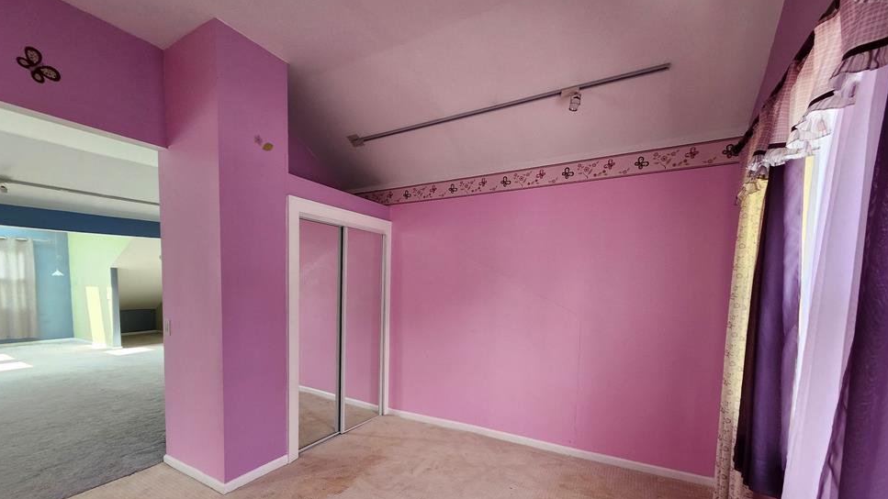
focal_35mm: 15
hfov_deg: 103.0
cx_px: 430
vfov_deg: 69.4
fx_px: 353
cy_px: 314
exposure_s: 1/60
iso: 160
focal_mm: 1.74
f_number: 2.2
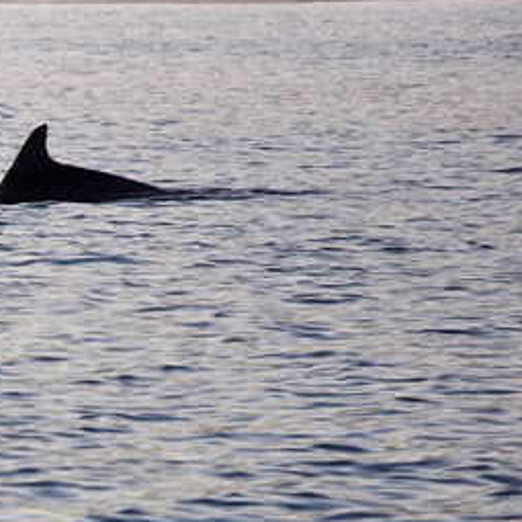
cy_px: 502
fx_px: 6726
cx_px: -229
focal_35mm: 394
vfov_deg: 4.4
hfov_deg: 4.4
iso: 200
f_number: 8
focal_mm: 105
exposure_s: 1/500
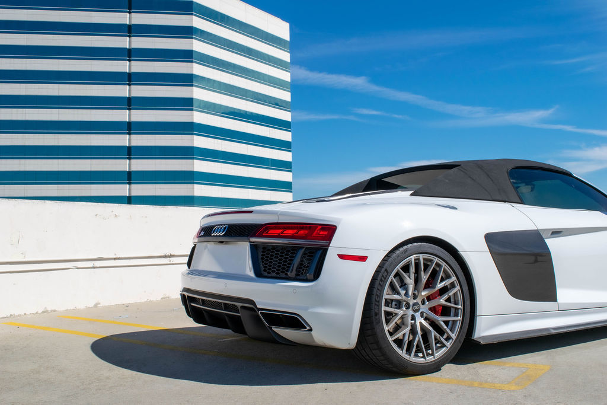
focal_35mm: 38
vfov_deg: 35.5
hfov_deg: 51.3
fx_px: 632
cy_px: 202
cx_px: 304
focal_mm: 25
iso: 200
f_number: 13
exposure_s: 1/640
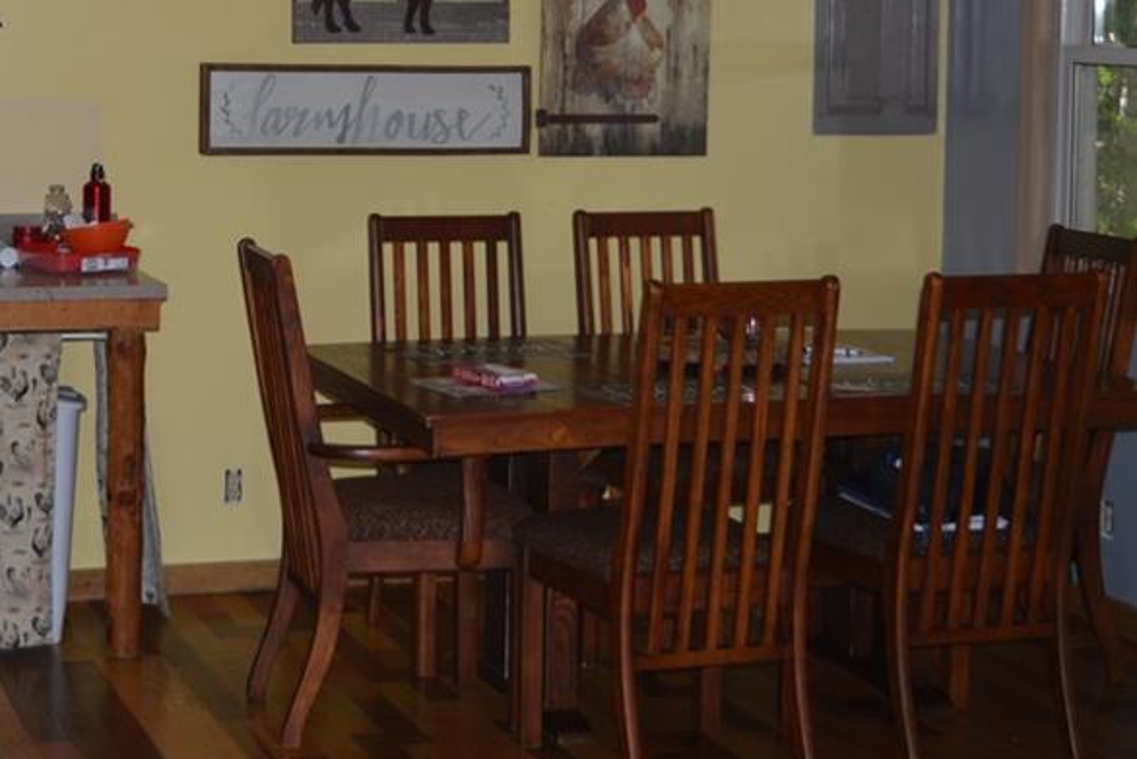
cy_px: 161
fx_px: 2397
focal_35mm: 76
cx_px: 213
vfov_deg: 17.8
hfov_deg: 26.2
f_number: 4.2
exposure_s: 1/60
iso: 100
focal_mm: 29
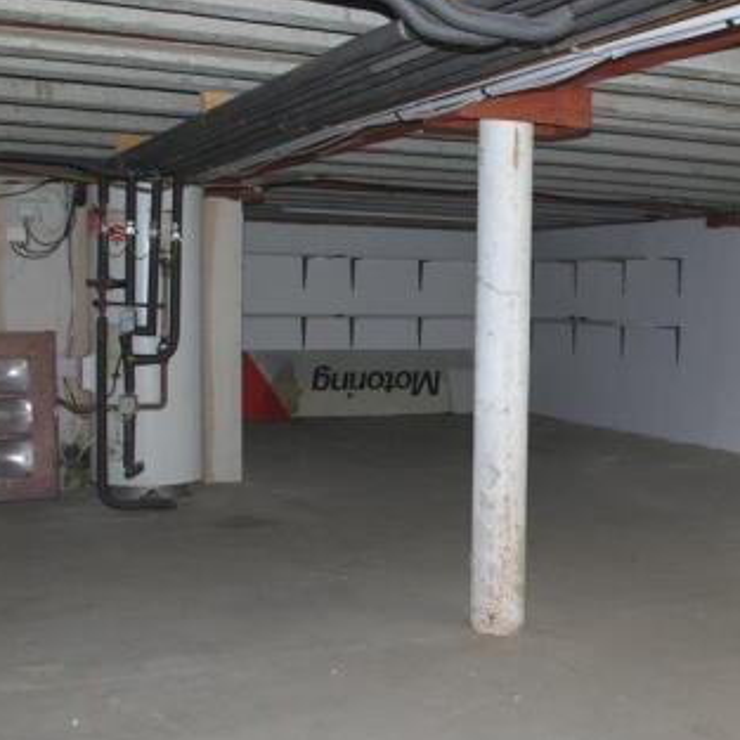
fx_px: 1161
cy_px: 379
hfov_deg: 35.0
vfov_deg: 35.4
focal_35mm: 48
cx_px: 495
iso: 400
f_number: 5.6
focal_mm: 18
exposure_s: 1/30
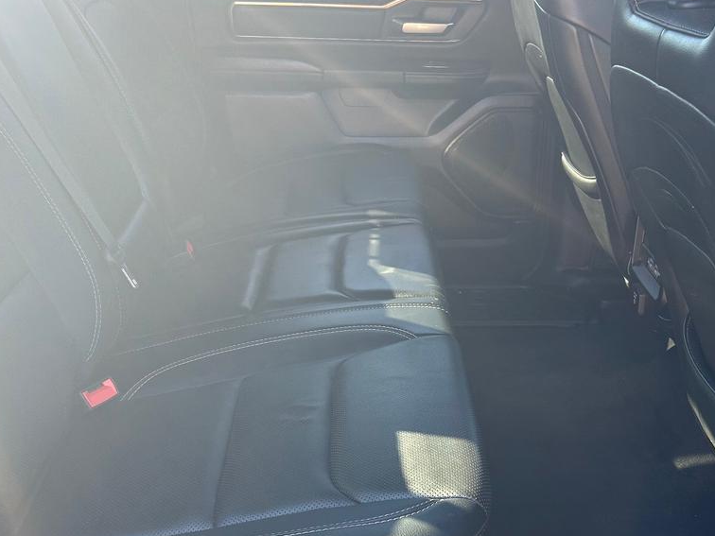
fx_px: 909
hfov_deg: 42.9
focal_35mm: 44
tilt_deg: -25.3
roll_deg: +1.9
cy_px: 363
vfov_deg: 32.6
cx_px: 399
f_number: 1.5
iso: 50
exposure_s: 1/121
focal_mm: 5.7
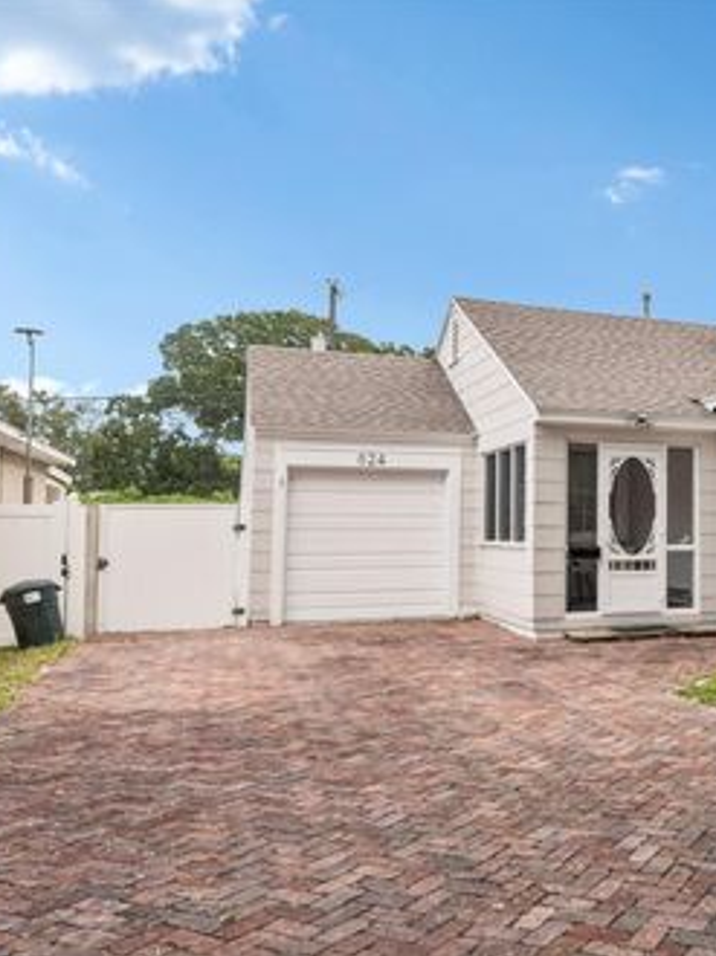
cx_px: 687
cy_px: 477
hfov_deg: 37.1
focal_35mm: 35
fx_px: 967
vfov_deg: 52.7
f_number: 8
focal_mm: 24
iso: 400
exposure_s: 1/640
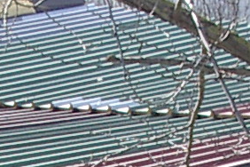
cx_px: -30
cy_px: 441
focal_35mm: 287
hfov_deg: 7.1
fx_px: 1993
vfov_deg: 4.6
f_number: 4.8
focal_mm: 5.8
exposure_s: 1/160
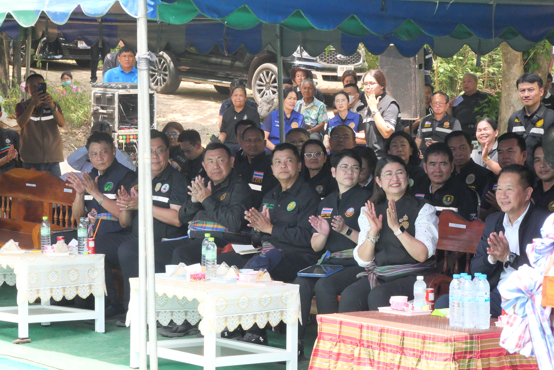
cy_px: 185
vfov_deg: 11.1
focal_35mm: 124
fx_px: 1909
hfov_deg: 16.5
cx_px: 277
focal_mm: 60
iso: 3200
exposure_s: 1/500
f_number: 9
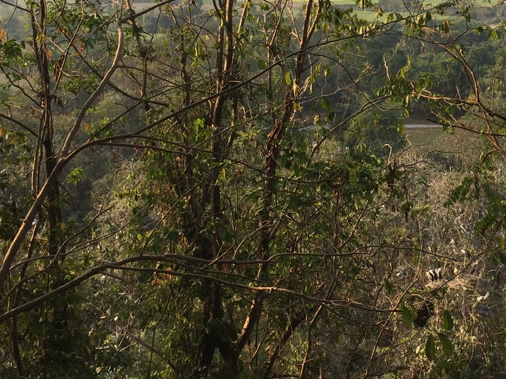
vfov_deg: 22.2
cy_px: 12
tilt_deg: -3.2
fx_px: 936
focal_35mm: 64
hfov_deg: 29.7
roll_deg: -1.1
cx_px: 389
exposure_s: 1/964
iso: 32
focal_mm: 4.15
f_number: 2.2
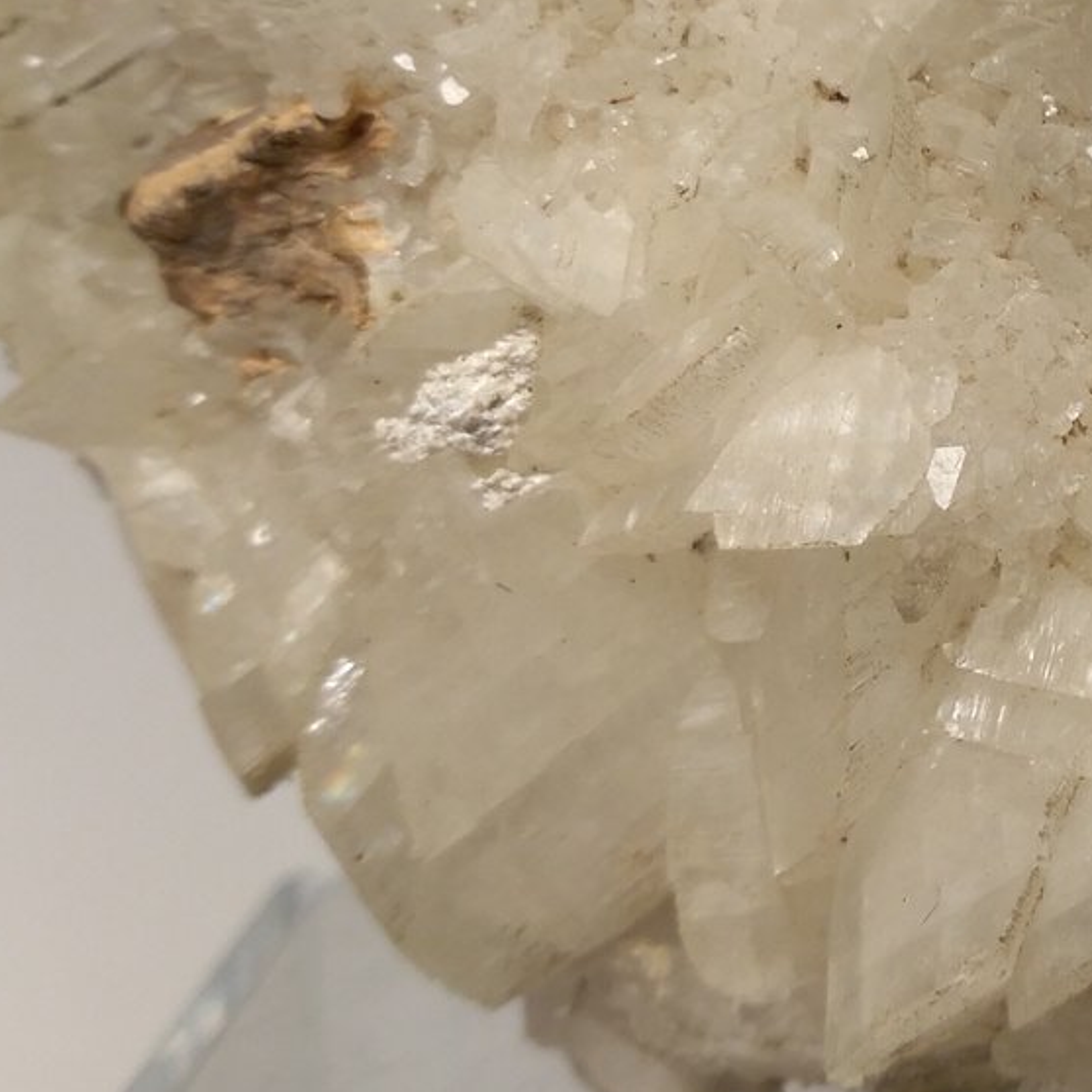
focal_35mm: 66
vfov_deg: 25.7
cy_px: 251
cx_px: 1168
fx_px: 2356
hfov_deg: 24.5
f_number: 2
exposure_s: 1/30
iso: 119
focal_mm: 3.54
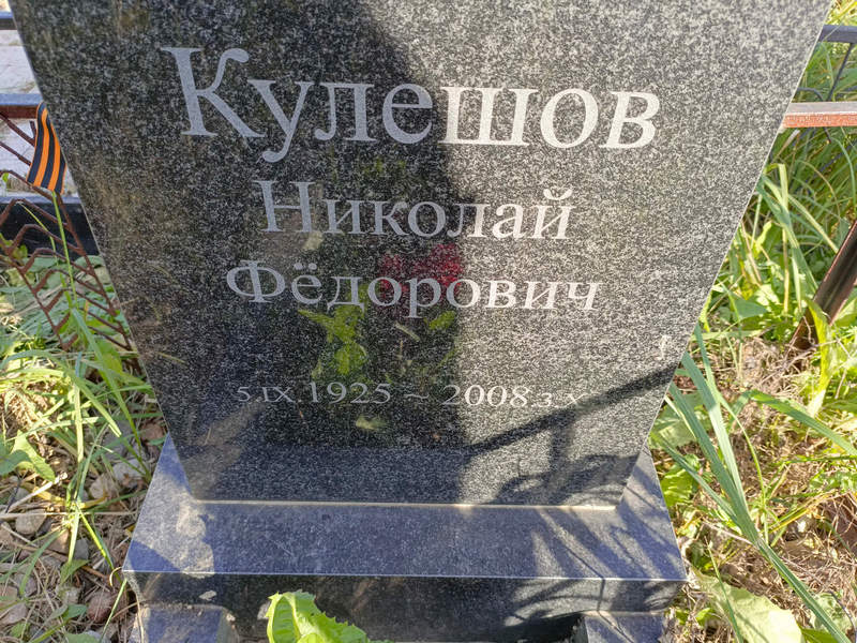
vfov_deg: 54.9
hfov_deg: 69.4
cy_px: 322
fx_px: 619
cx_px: 428
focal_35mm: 25
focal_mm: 4.76
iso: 110
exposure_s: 1/185
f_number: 1.69
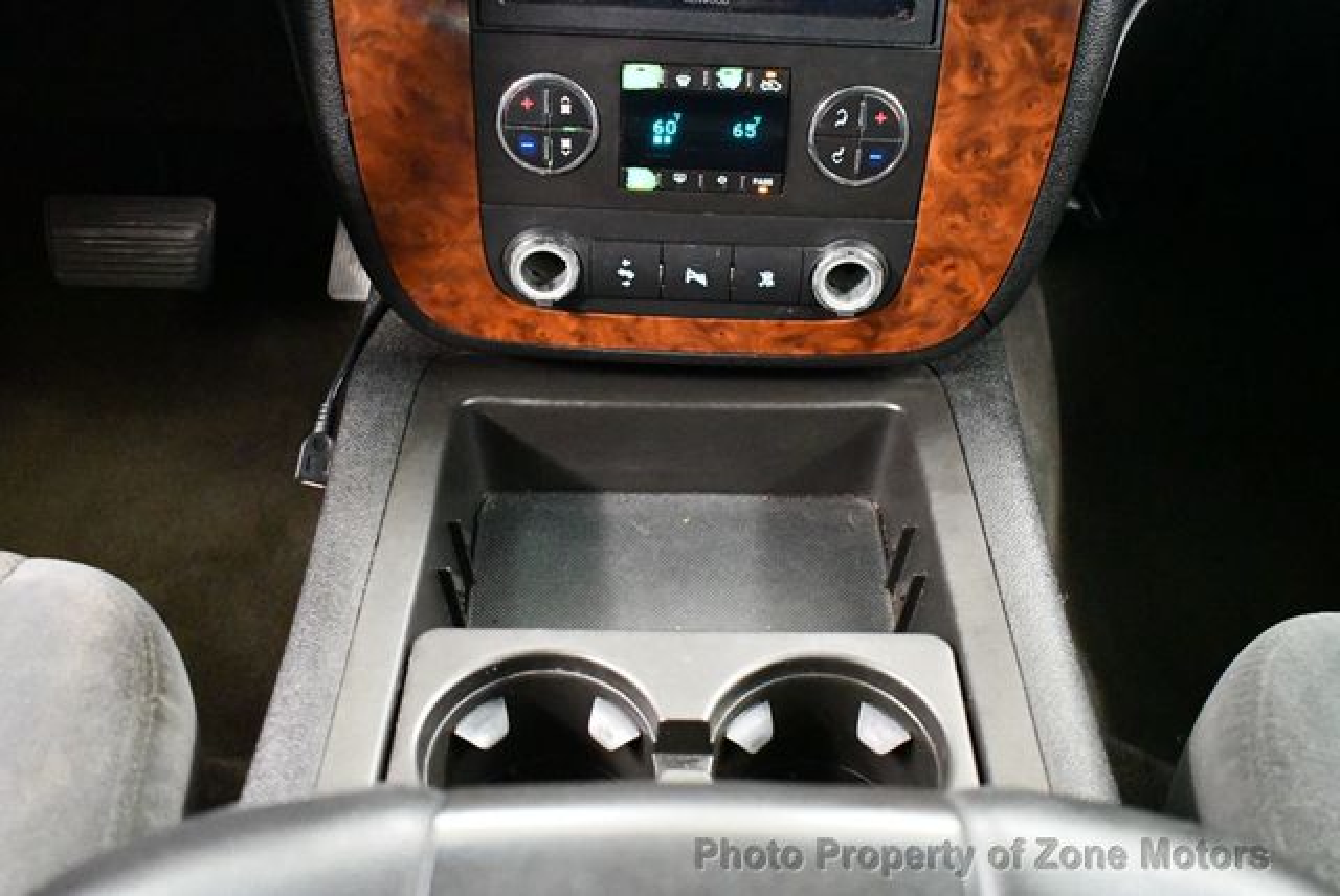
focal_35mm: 36
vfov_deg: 36.9
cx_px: 670
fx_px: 1341
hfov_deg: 53.1
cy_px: 448
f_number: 3.5
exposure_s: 1/50
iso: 12800
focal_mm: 18
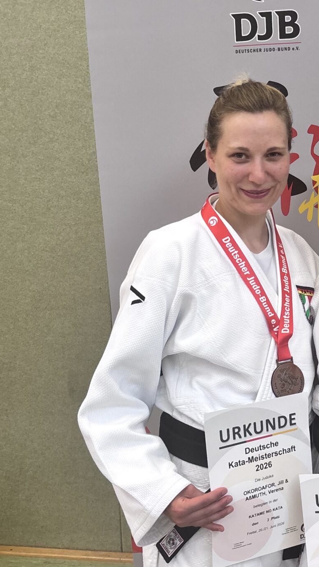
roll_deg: +0.4
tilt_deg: -7.1
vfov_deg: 39.1
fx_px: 797
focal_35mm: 53
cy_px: 303
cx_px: 303
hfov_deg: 22.0
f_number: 1.6
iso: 125
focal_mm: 5.96
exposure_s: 1/121
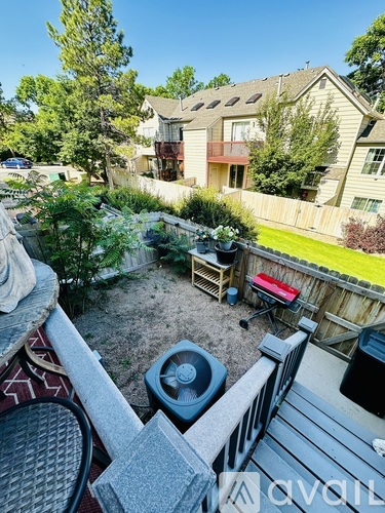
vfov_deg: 102.1
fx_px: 208
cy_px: 256
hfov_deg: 85.7
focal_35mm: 14
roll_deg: +1.1
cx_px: 192
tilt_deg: -29.4
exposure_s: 1/380
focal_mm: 2.22
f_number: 2.2
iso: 40
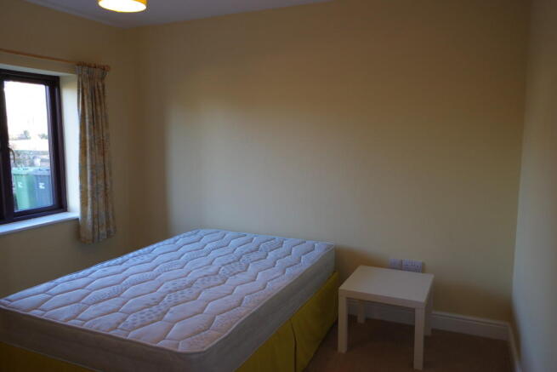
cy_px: 186
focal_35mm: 27
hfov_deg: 67.4
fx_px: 418
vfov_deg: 48.0
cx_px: 278
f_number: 3.5
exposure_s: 1/50
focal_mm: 18
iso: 200
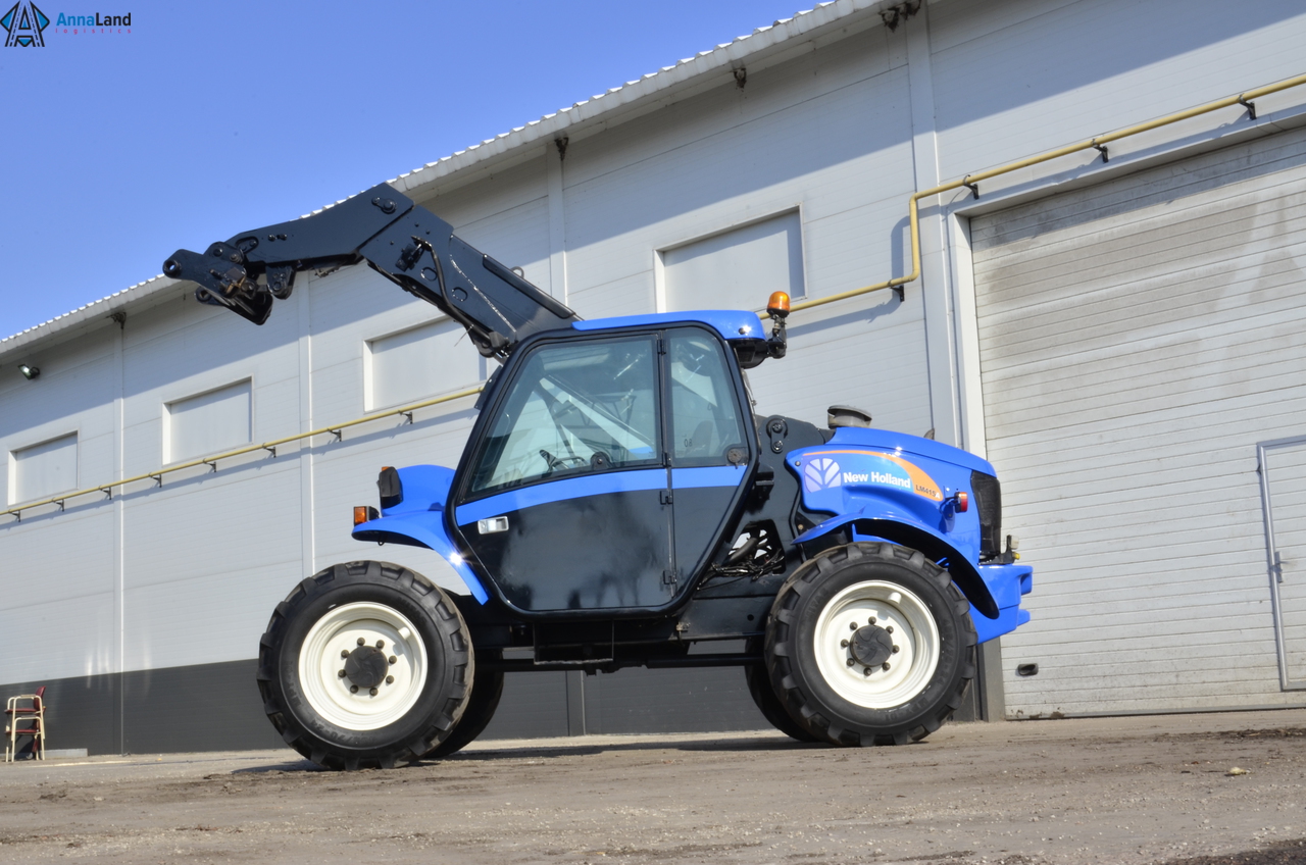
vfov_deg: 28.0
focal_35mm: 48
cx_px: 653
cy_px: 432
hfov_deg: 41.2
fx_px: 1738
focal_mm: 32
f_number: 29
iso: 125
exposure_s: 1/25
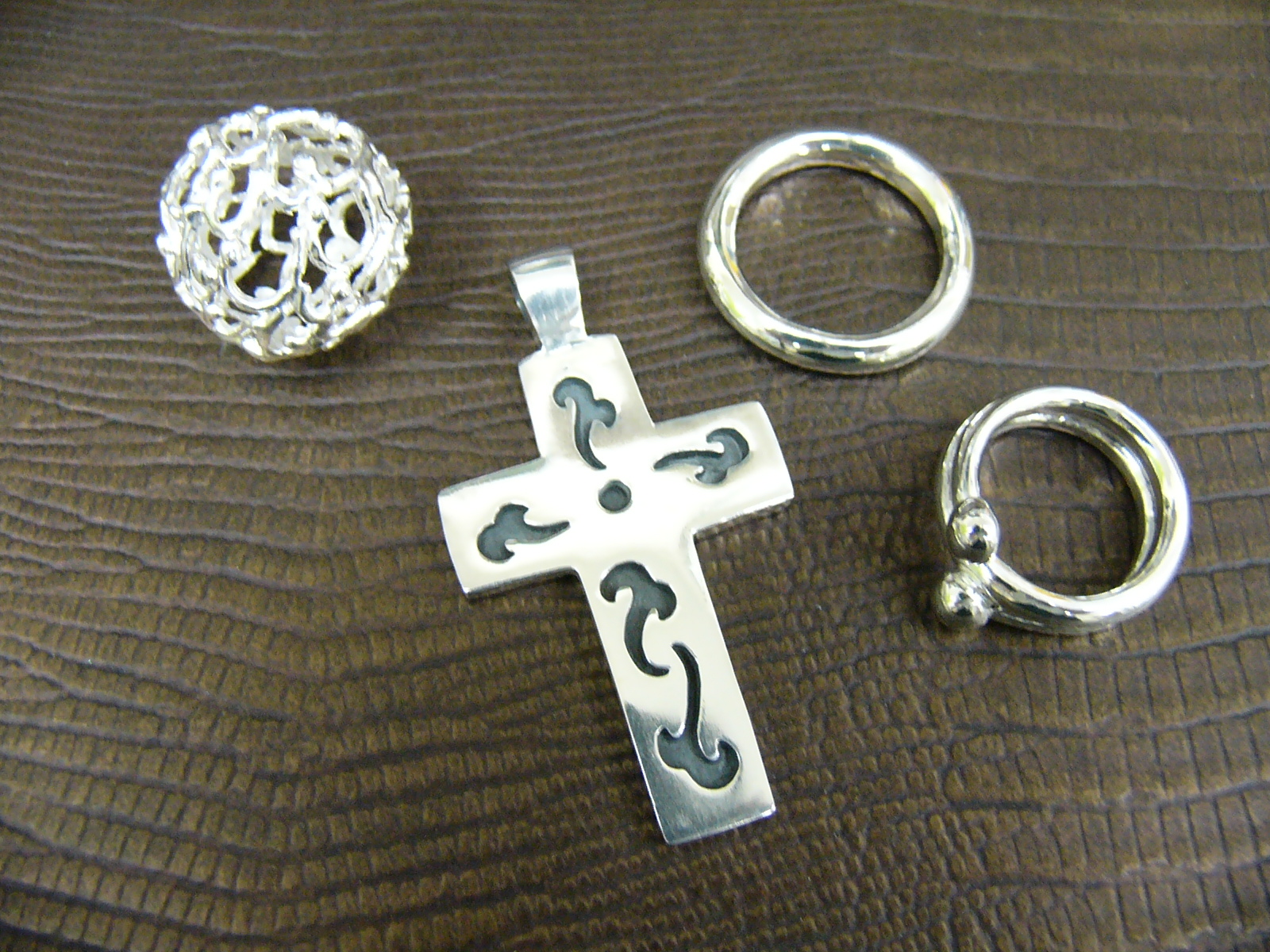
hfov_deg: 52.6
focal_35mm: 35
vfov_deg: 40.7
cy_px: 476
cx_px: 635
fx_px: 1284
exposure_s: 1/25
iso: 200
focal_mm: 4.6
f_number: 2.8
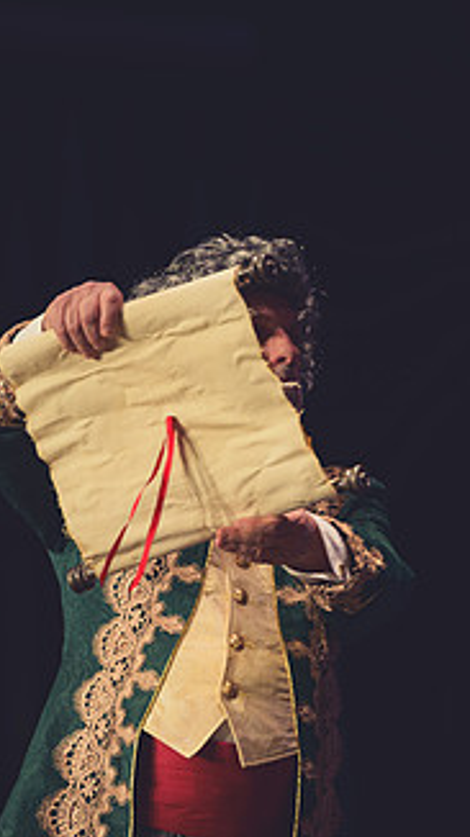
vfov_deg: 5.8
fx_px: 8277
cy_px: 471
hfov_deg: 3.3
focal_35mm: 373
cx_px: 149
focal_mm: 200
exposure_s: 1/320
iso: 2000
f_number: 2.8
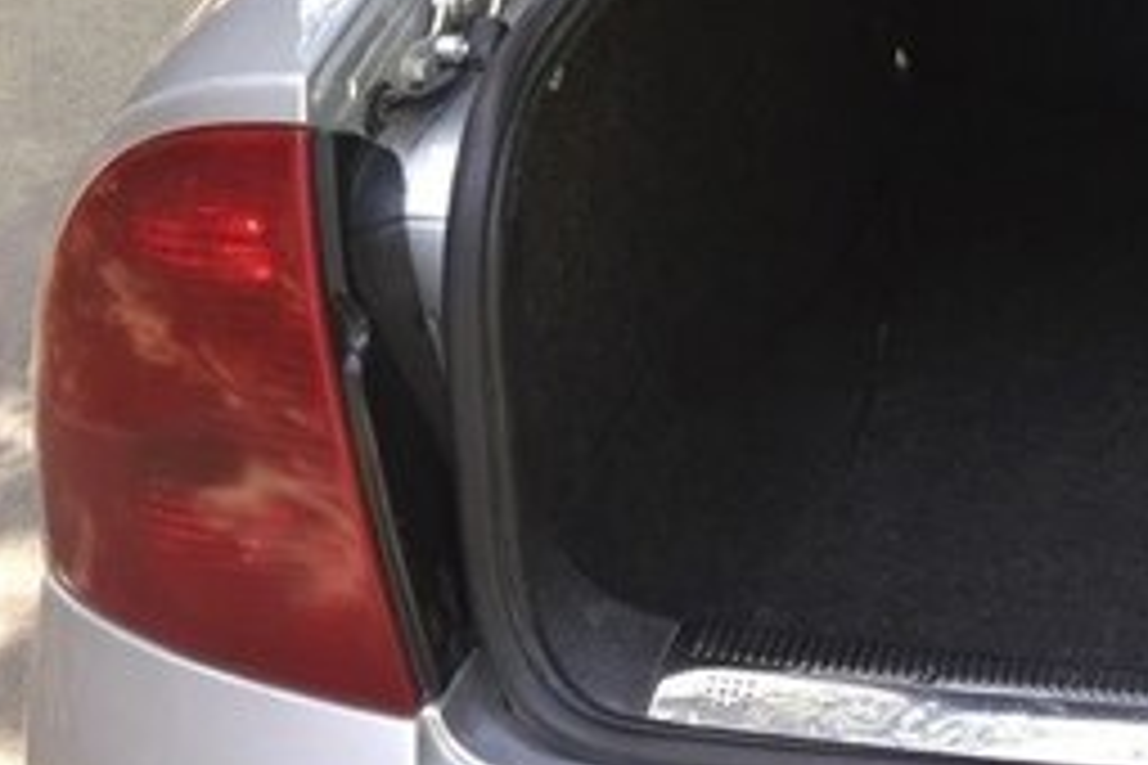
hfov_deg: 23.6
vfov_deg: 16.8
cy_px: -146
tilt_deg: -17.3
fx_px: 2487
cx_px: 1396
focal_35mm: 78
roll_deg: -2.3
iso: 40
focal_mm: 4.15
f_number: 2.2
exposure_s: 1/100
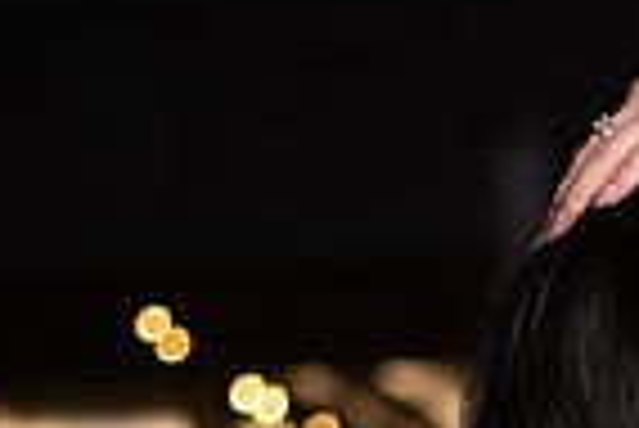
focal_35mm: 143
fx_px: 2541
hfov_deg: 13.8
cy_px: 804
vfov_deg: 9.1
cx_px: 810
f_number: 1.4
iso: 800
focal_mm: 35
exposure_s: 1/640
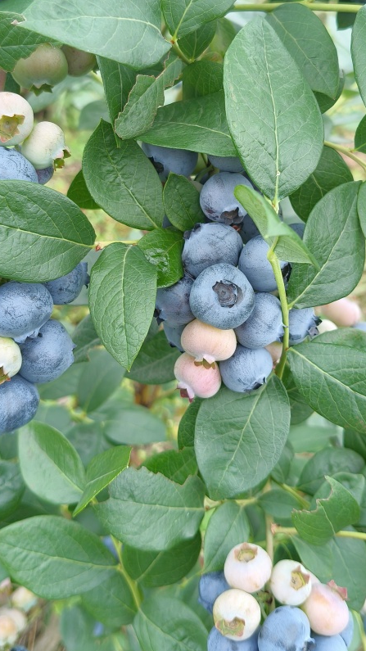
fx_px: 656
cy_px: 235
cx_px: 198
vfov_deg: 52.1
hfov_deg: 31.2
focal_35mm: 38
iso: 125
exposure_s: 1/120
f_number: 1.8
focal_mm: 4.84
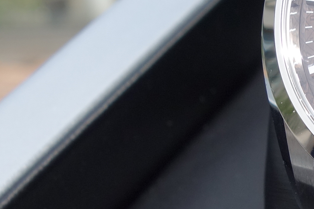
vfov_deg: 9.4
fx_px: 1264
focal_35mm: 145
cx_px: 464
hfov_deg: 13.4
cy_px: 166
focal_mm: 10.4
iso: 125
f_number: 5.6
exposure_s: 1/320
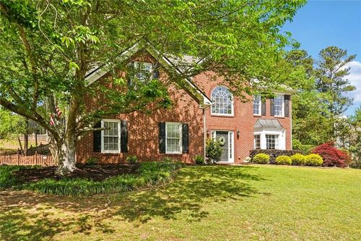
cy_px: 120
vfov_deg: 64.5
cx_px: 180
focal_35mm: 19
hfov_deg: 86.9
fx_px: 190
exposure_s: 1/1000
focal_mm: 19
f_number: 8
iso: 800
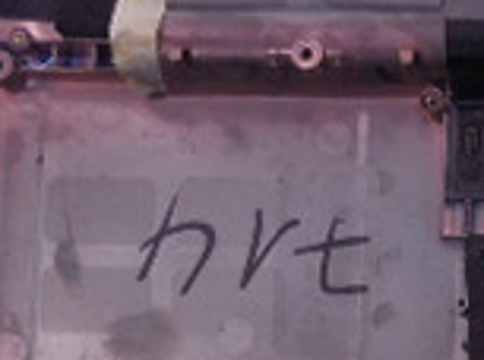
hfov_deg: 16.4
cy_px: 458
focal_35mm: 109
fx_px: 1520
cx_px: 743
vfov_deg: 13.1
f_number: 3.5
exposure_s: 1/30
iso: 280
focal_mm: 4.6
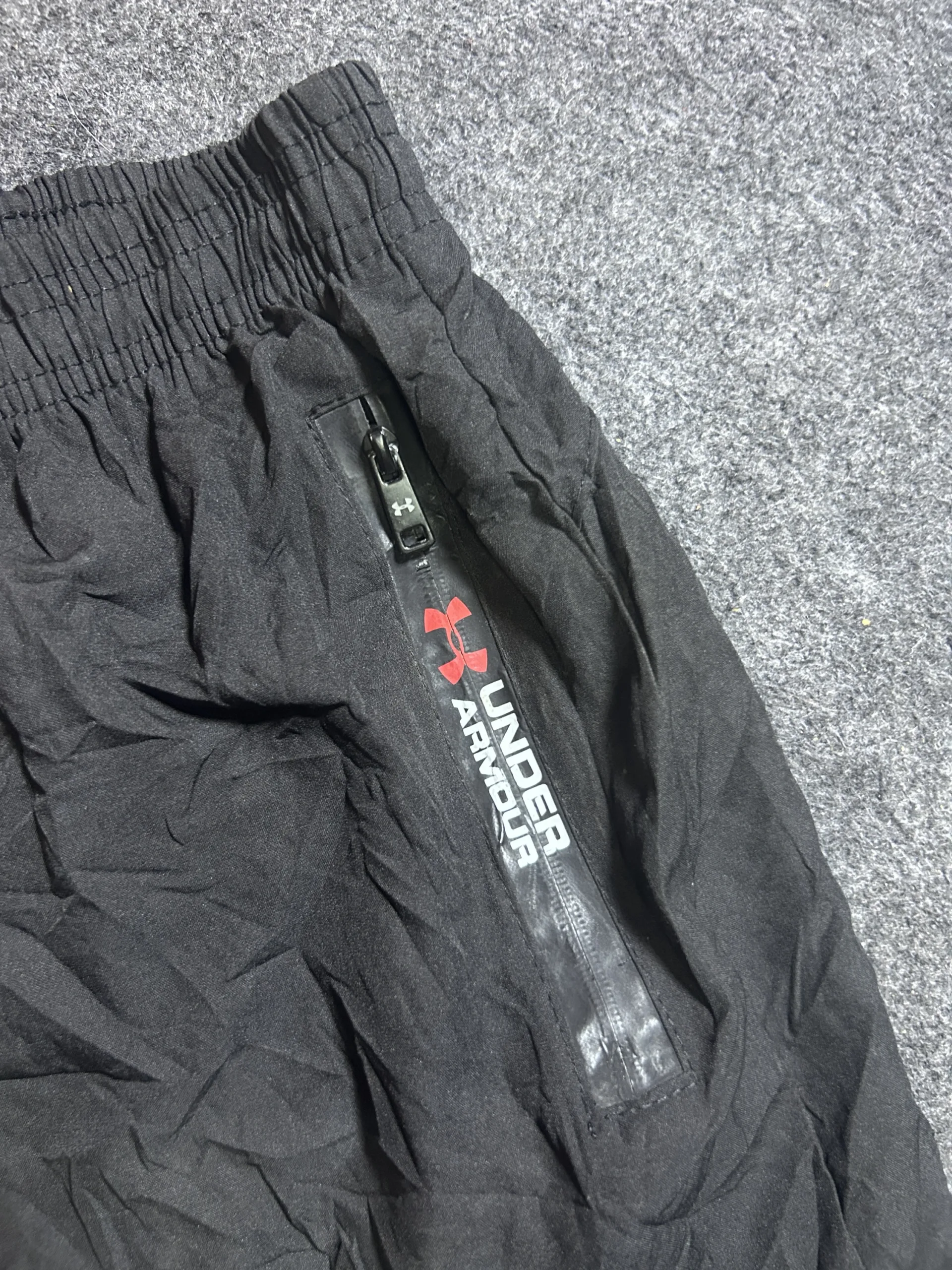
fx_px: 953
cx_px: 476
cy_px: 635
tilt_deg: -57.3
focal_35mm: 26
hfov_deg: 53.1
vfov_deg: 67.3
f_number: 1.5
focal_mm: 5.7
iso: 500
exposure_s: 1/33
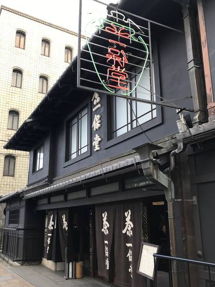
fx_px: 265
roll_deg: +0.8
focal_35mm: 32
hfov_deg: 44.1
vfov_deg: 56.8
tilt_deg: +15.4
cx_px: 99
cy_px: 153
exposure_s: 1/166
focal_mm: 3.99
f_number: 1.8
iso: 20
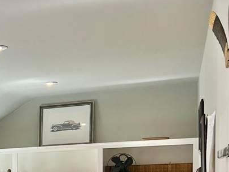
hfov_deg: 21.4
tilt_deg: -5.3
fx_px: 542
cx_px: -76
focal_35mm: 82
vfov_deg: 17.0
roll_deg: +0.9
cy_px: 221
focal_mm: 5.7
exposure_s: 1/121
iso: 100
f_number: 1.5
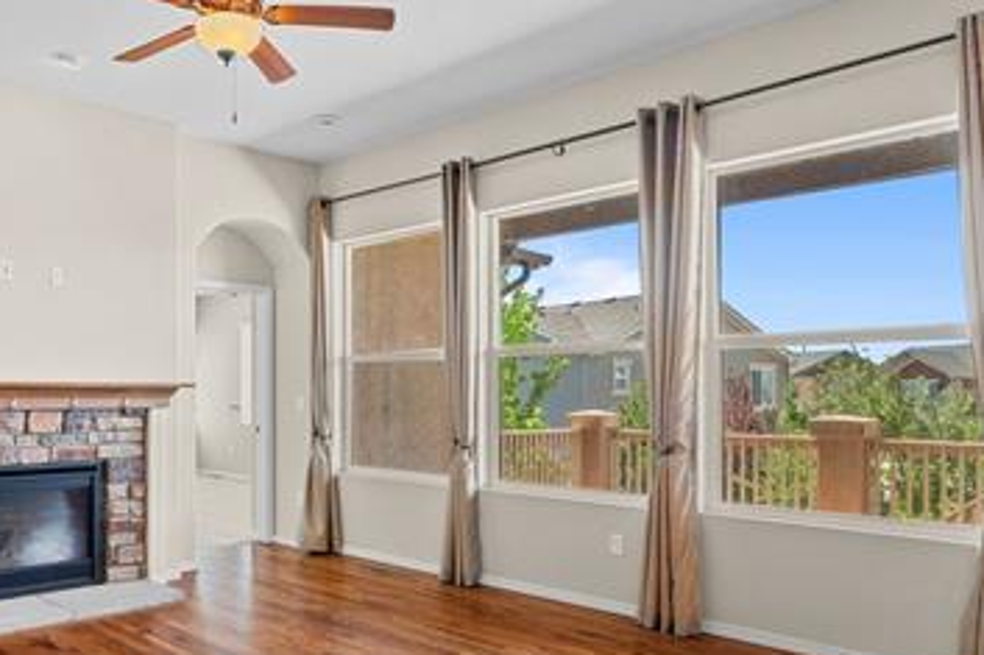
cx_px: 259
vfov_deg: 43.8
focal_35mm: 30
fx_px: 810
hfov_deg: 59.6
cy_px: 393
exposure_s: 1
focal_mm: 10.9
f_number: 8
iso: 1250
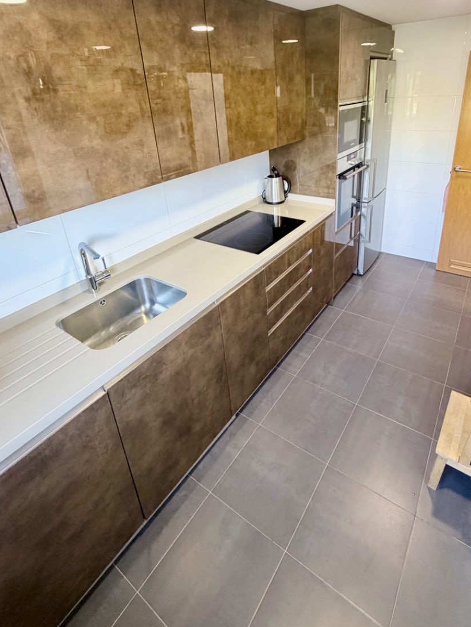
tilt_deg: -21.8
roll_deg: +3.9
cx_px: 262
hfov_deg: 68.5
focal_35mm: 19
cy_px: 233
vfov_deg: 83.0
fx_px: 345
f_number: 2.2
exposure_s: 1/60
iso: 400
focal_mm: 2.22
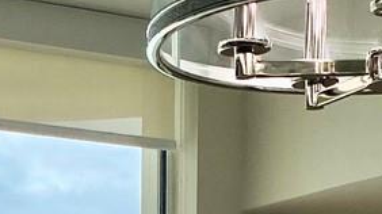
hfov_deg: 13.2
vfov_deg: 7.0
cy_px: 572
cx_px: 9
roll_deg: +0.1
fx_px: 1629
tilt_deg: -3.4
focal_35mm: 161
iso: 32
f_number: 1.8
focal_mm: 4.25
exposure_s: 1/1072
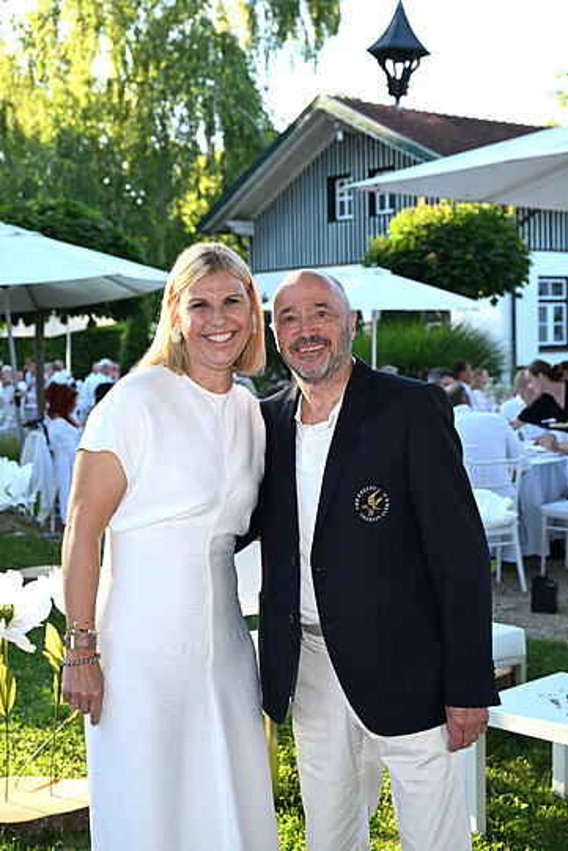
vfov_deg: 37.5
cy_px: 426
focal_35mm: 53
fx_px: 1253
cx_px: 284
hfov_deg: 25.5
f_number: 5.6
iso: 250
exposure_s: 1/125
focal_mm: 53
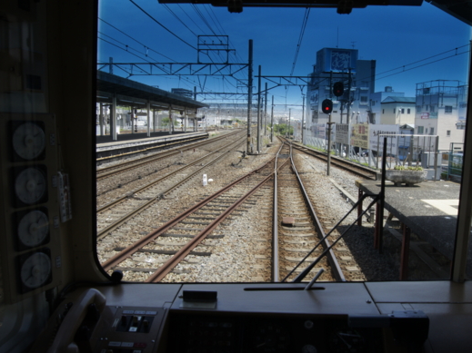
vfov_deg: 46.8
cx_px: 259
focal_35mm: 30
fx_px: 409
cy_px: 177
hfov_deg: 59.9
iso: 200
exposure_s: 1/200
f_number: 10
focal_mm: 18
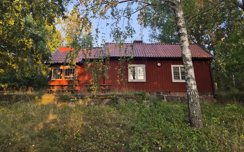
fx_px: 166
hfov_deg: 72.5
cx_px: 122
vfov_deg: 49.0
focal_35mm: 25
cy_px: 62
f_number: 1.8
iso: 32
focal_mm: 5.4
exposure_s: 1/180
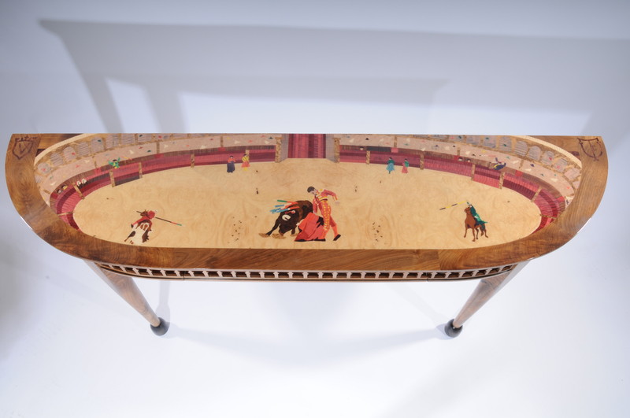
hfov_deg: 62.0
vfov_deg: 43.5
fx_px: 524
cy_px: 209
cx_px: 315
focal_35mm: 30
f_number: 20
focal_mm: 20
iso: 200
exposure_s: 1/320
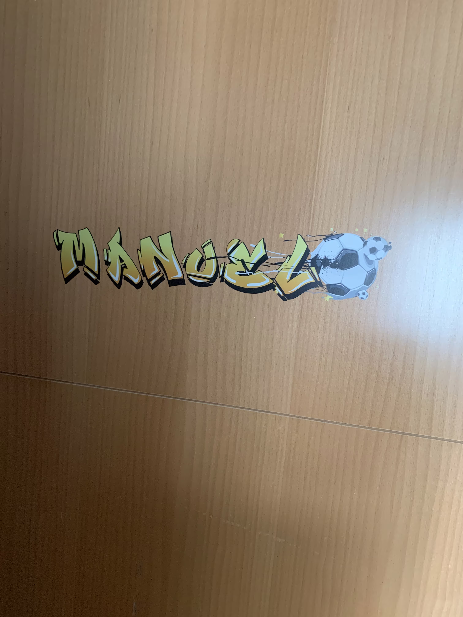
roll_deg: -4.2
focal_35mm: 26
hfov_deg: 53.1
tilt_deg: -7.8
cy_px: 308
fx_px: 464
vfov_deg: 67.3
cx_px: 232
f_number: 1.8
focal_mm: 4.25
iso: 400
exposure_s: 1/52
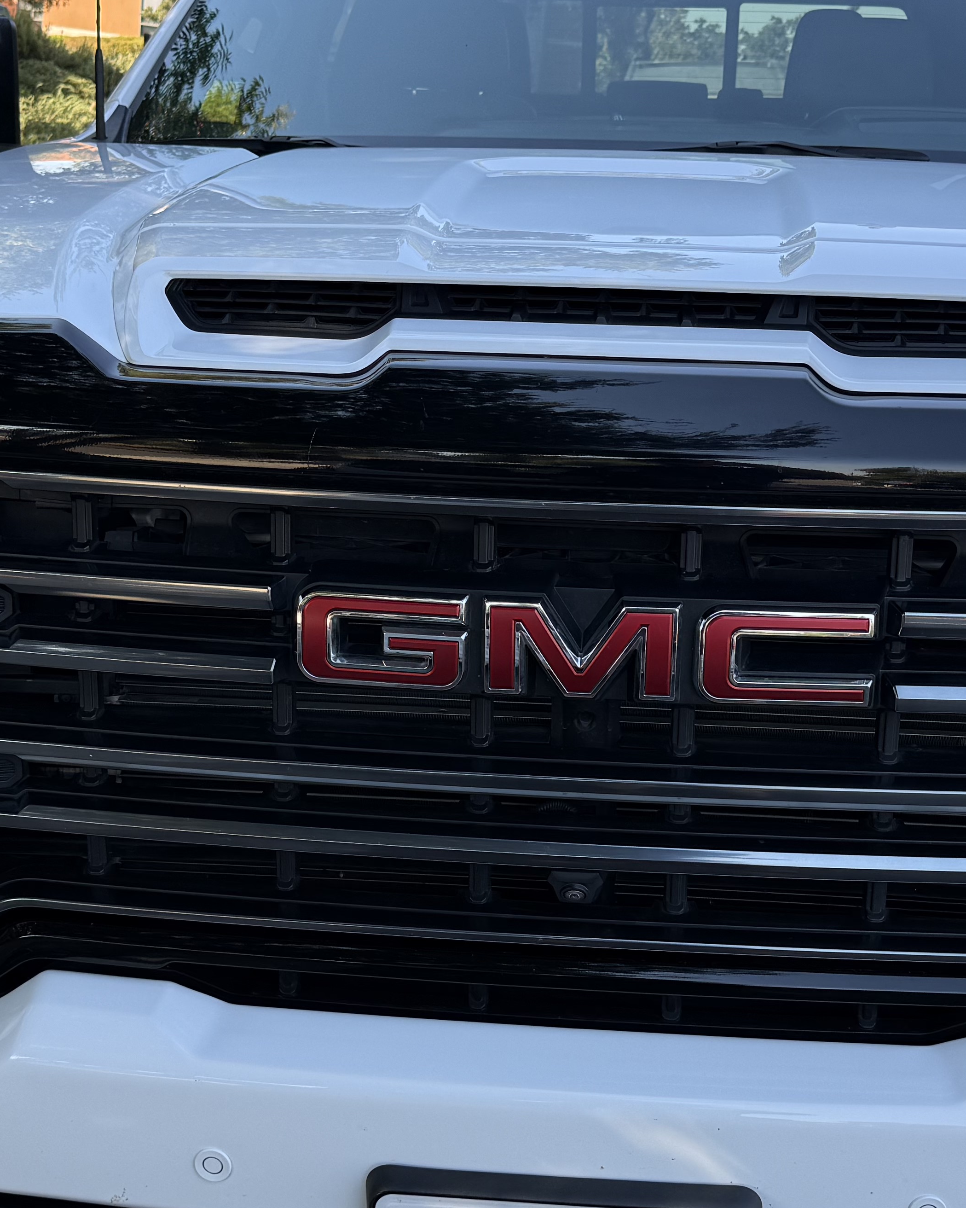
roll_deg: -7.0
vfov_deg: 36.7
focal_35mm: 51
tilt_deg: -14.4
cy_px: 622
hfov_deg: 29.7
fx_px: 1823
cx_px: 540
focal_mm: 6.76
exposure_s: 1/728
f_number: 1.78
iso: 80
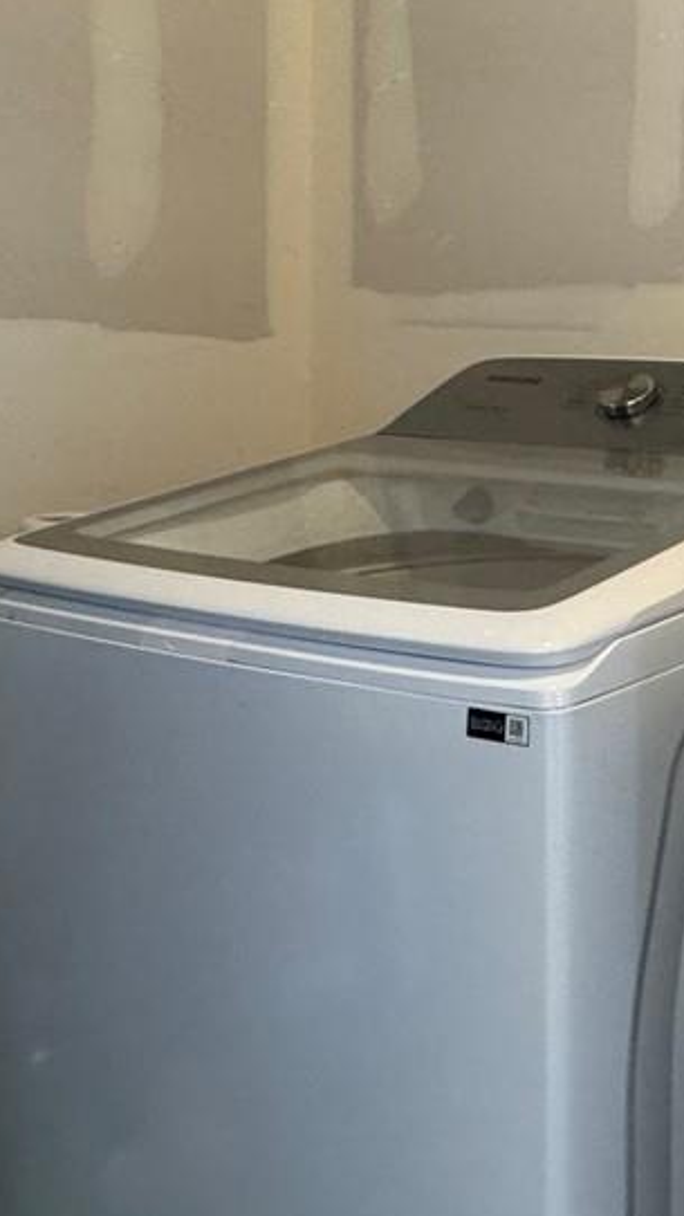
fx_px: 1451
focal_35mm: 45
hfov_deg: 23.6
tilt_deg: -1.3
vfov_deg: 44.1
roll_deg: -0.9
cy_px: 316
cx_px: 879
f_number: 2.2
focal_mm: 2.22
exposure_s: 1/60
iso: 320
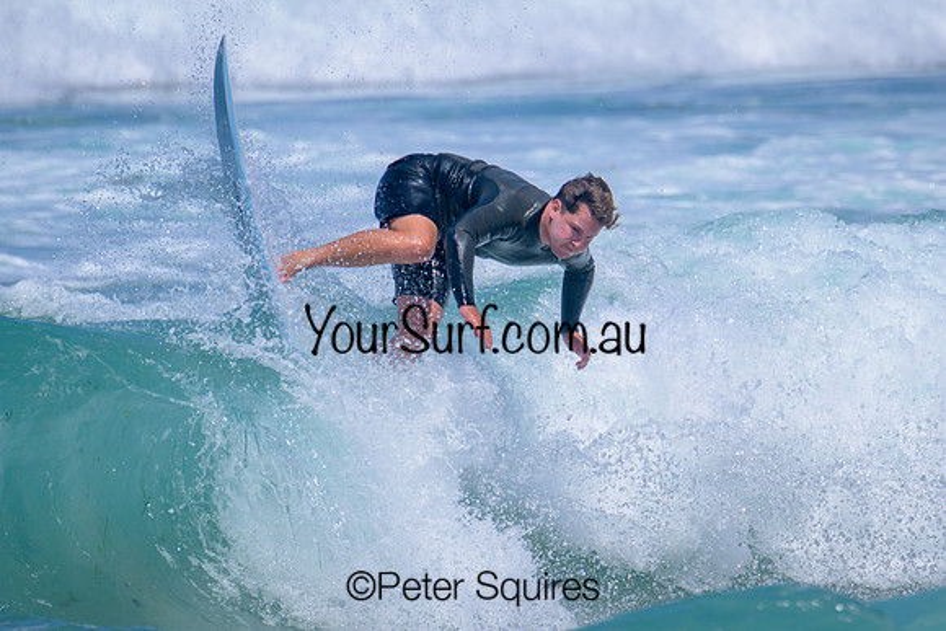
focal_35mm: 1088
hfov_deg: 1.9
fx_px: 28596
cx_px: 643
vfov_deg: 1.3
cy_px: 345
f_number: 11
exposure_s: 1/2000
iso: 500
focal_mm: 800
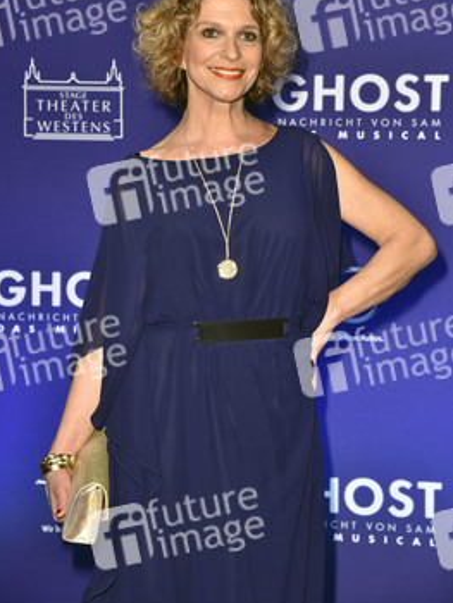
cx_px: 226
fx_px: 1760
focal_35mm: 101
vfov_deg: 19.4
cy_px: 270
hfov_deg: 14.7
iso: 500
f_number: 6.3
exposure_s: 1/160
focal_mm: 92
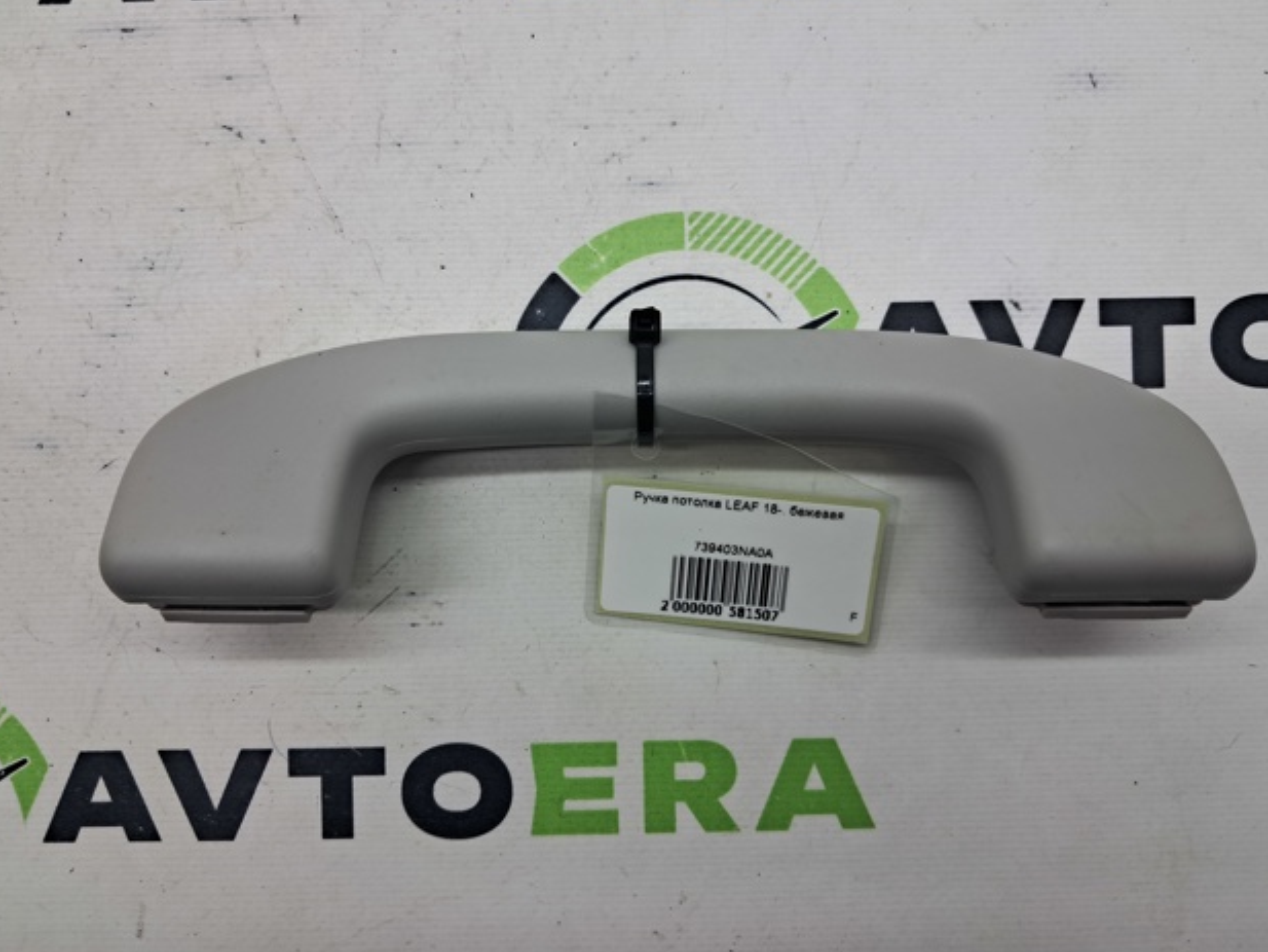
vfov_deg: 49.8
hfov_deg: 63.4
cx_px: 631
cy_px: 476
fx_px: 1026
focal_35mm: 28
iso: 50
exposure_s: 1/100
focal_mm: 4
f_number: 1.8
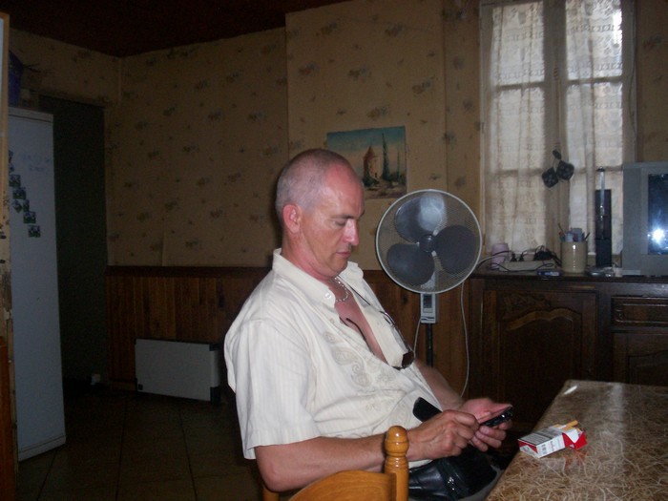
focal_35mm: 36
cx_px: 334
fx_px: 695
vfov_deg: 39.7
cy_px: 250
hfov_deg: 51.4
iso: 140
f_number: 4.5
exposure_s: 1/64
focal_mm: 5.9
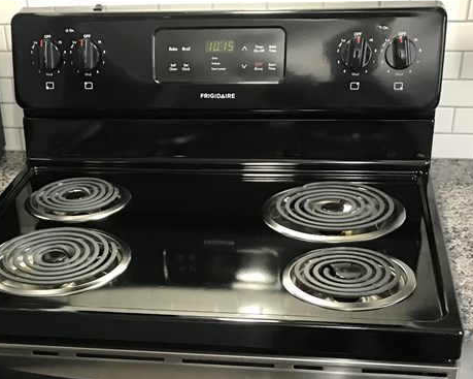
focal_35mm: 61
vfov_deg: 24.0
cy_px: 365
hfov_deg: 30.8
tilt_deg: -33.9
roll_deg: +3.9
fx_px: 854
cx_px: 171
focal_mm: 3.99
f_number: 1.8
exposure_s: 1/15
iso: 64
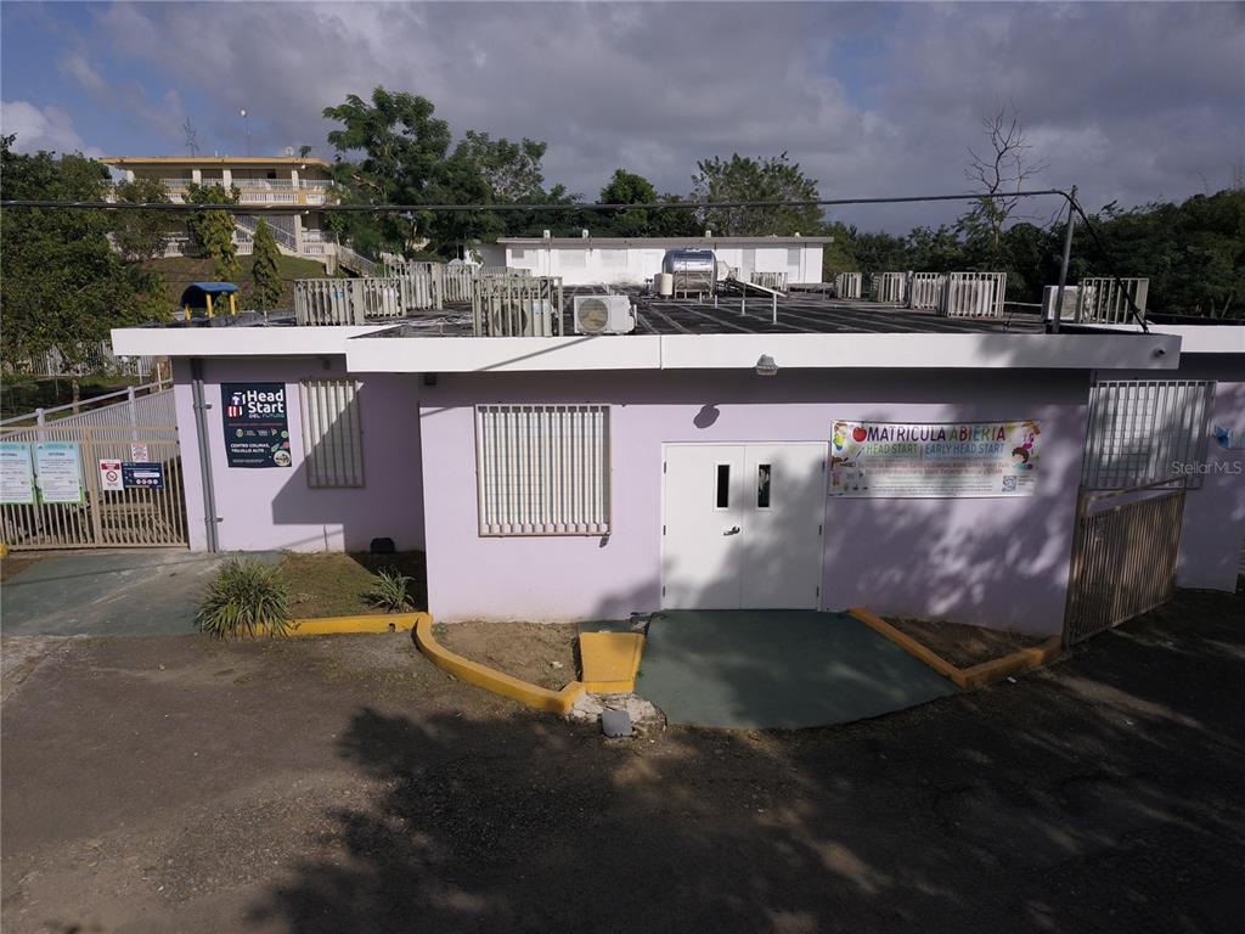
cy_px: 467
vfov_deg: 53.1
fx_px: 935
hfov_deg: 67.3
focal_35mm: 26
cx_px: 622
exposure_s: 1/4115
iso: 100
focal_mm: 4.73
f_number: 2.2
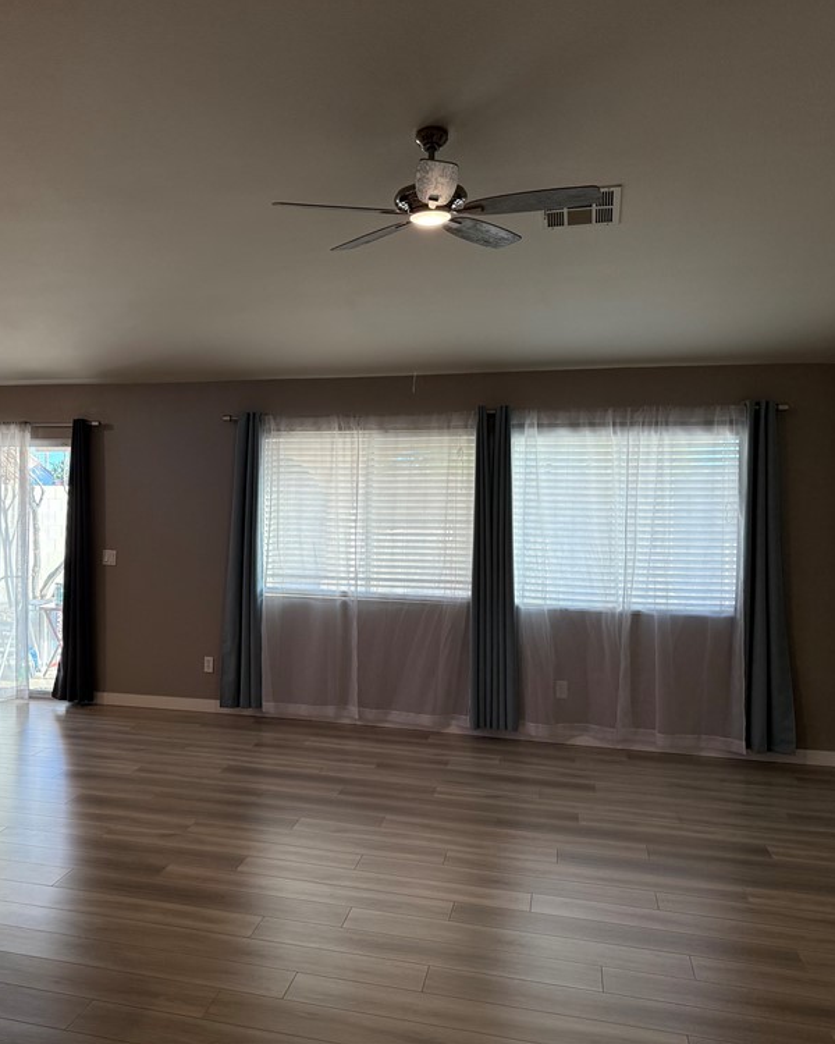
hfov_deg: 44.7
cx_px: 241
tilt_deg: -1.2
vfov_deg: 55.7
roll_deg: -0.3
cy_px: 511
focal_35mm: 32
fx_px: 989
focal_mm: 6.76
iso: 200
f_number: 1.78
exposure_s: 1/240
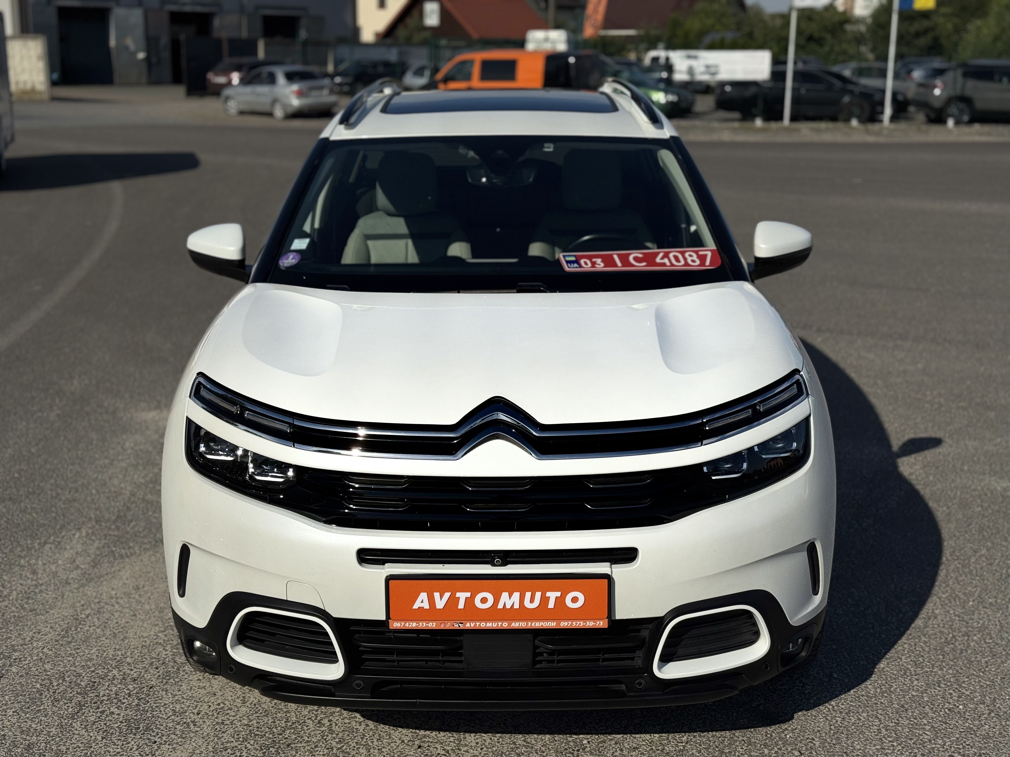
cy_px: 378
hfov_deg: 39.7
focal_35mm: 48
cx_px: 505
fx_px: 1401
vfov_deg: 30.3
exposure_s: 1/15385
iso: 50
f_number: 1.78
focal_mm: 6.76
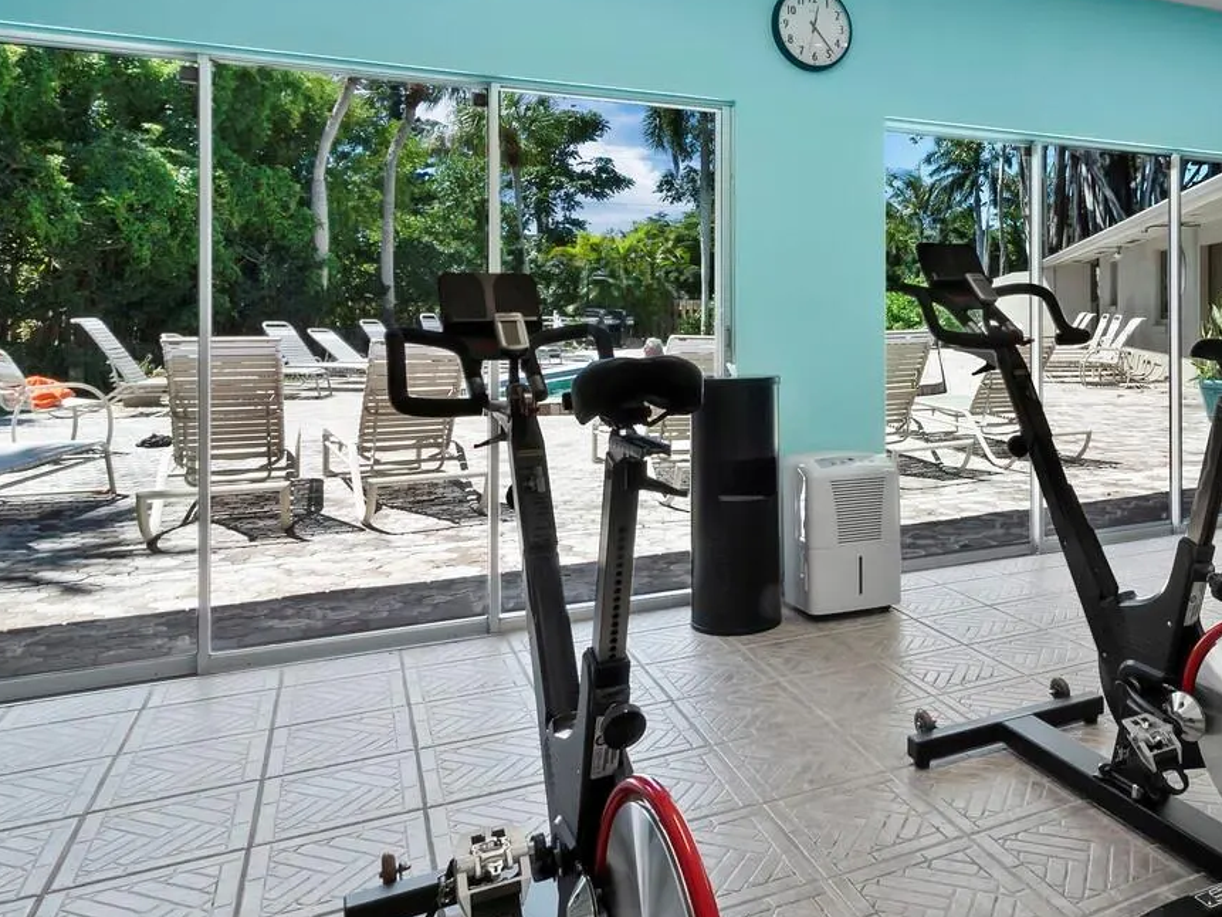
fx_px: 918
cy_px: 309
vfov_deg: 52.1
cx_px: 865
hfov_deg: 64.5
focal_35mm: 26
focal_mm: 7
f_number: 11
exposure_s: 1/13
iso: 400
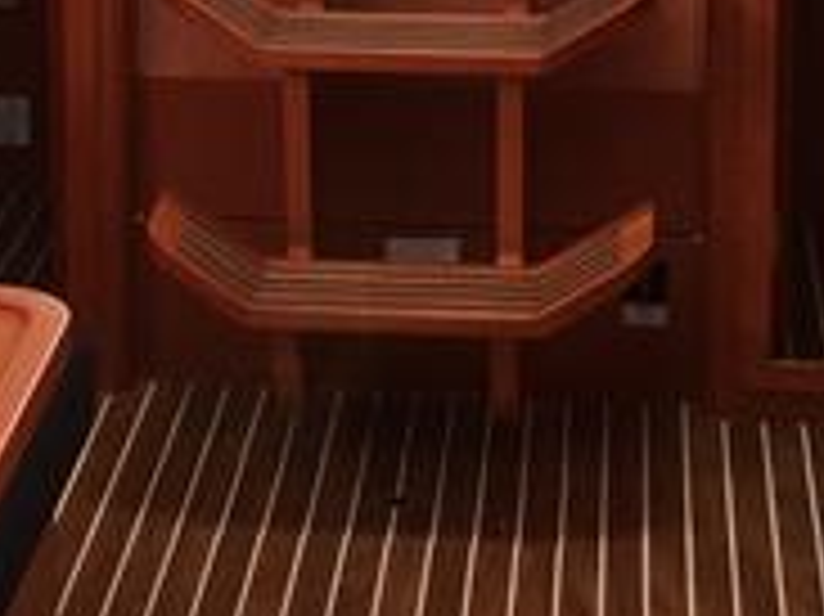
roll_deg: +0.1
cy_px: -238
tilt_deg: -10.4
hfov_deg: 15.5
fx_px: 3021
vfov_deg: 11.3
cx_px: 324
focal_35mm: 127
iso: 40
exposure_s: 1/33
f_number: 2.2
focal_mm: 4.15
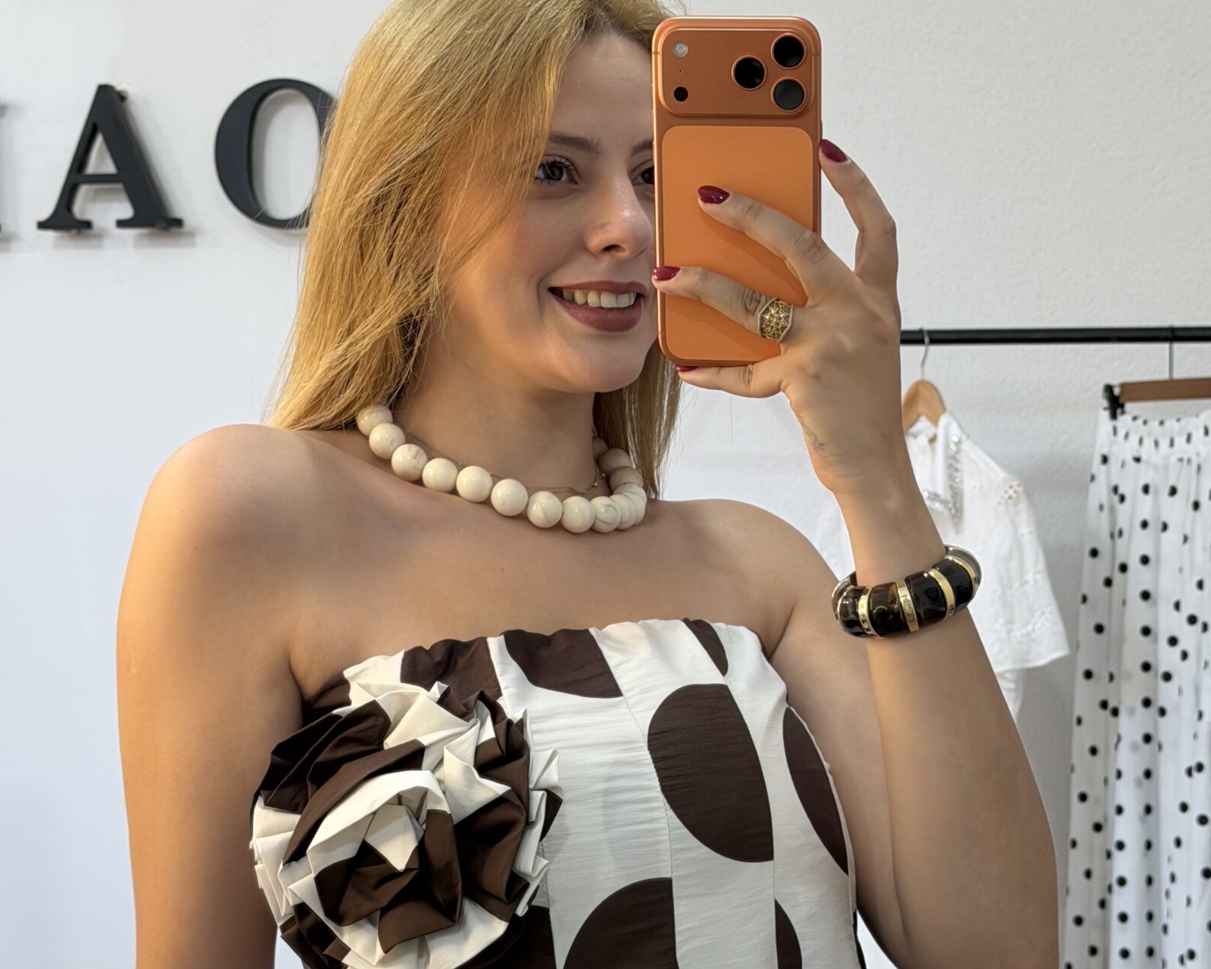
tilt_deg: -20.5
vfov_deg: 20.4
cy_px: 554
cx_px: 614
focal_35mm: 75
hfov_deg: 25.4
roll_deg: -0.7
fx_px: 2688
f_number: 1.78
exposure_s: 1/102
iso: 64
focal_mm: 6.76
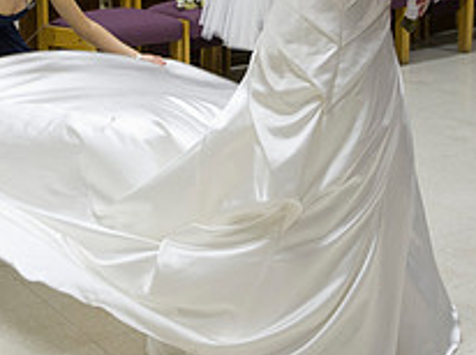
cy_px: 12
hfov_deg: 23.3
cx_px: 220
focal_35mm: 84
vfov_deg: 17.2
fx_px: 1154
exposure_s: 1/60
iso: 1250
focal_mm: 31
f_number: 3.5
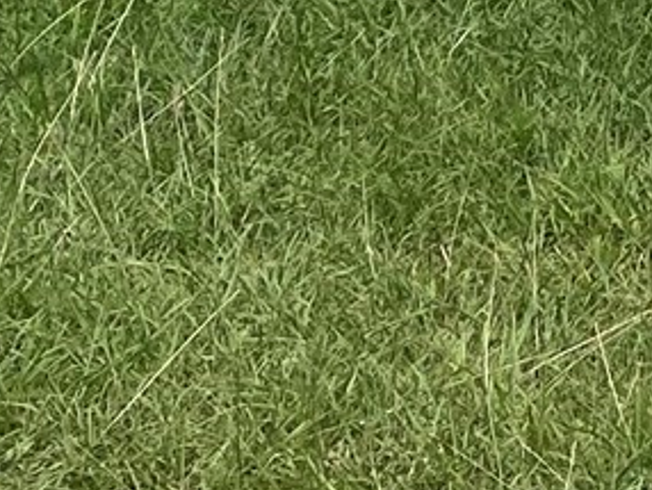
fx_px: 3374
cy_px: -975
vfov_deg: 7.4
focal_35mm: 179
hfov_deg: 10.2
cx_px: 1279
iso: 32
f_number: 1.6
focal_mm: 5.1
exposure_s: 1/6993
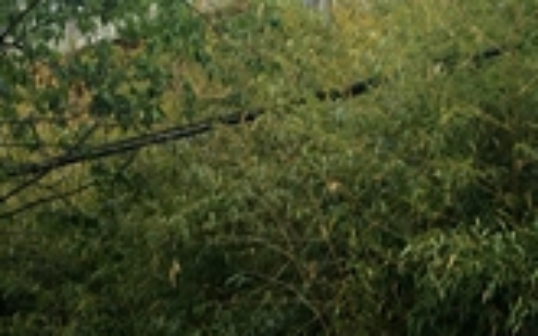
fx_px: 2184
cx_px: 538
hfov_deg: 13.8
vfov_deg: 8.4
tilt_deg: +2.7
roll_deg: -1.8
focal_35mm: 149
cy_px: 652
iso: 25
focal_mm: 4.15
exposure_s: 1/490
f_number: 2.2
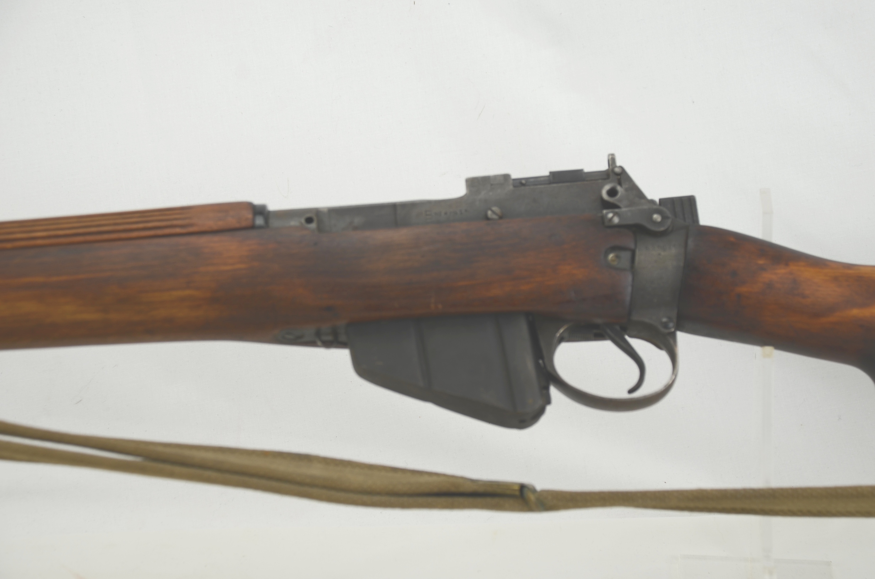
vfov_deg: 14.6
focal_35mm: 93
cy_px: 290
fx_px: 2256
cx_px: 438
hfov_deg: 22.0
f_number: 5
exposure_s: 1/40
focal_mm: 62
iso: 100
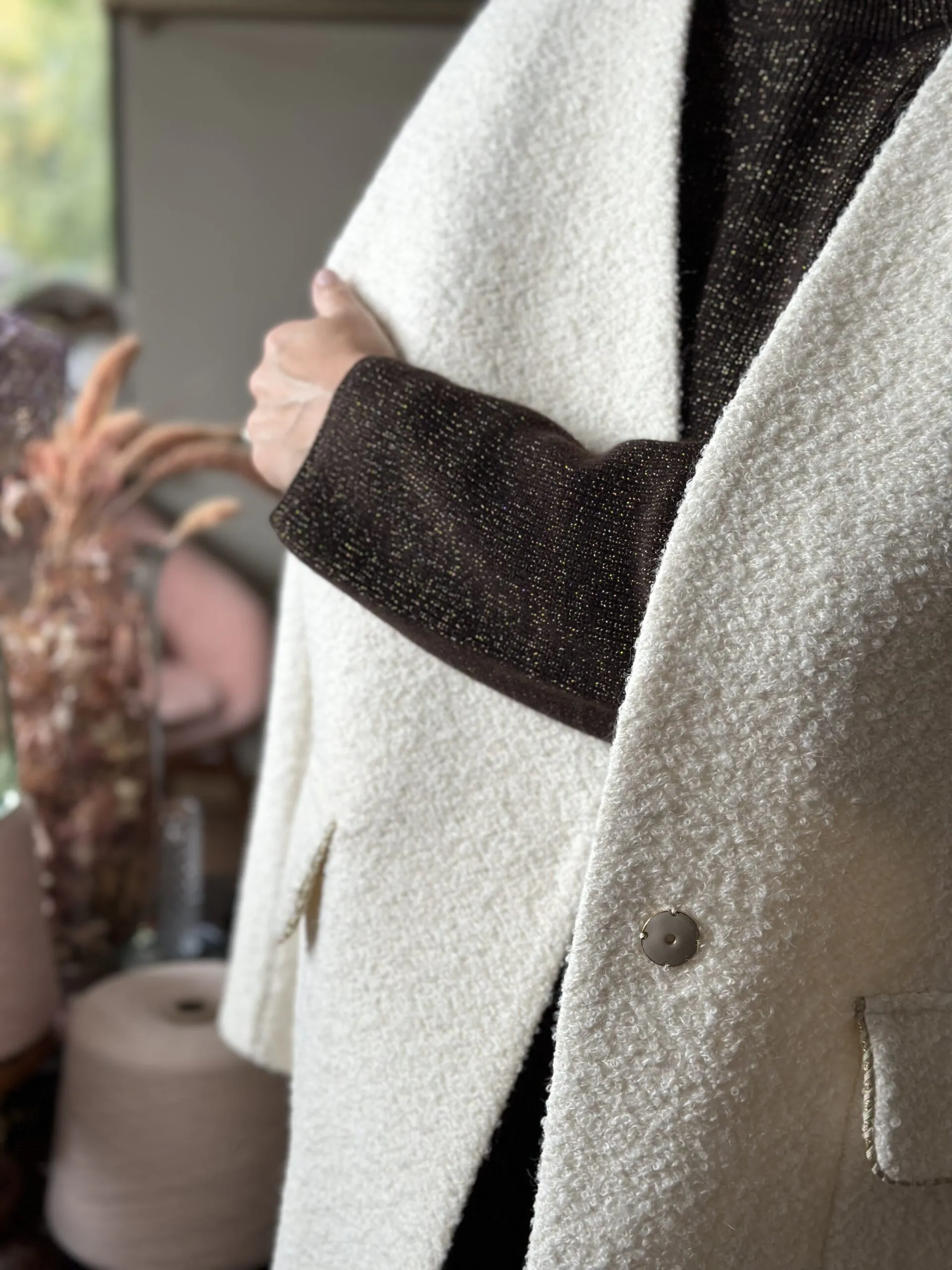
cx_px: 476
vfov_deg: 39.7
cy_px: 635
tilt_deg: -13.3
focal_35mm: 48
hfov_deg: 30.3
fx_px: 1760
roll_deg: -1.5
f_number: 1.78
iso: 80
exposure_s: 1/224
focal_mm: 6.86
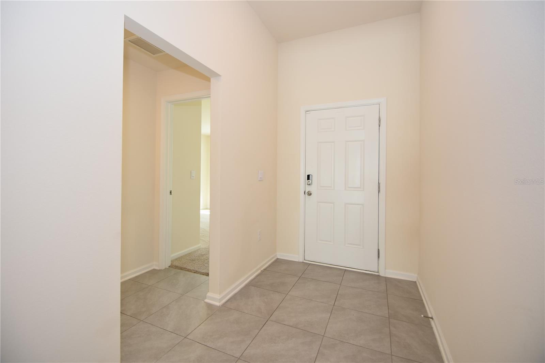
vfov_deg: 77.3
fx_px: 227
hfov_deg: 100.4
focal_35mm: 15
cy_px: 182
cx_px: 272
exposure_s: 1/60
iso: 200
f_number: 4
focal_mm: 10
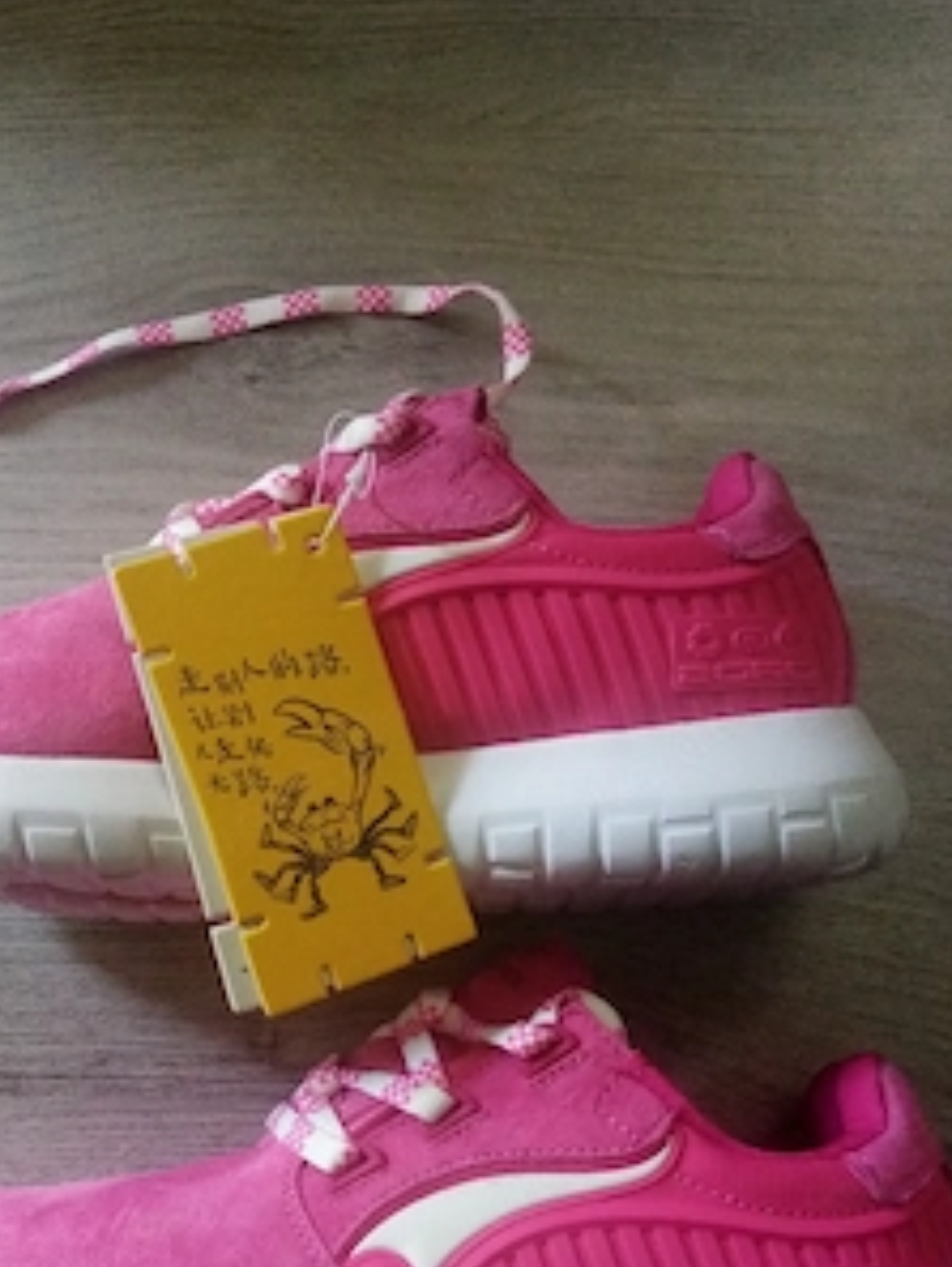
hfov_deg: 40.5
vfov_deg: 51.7
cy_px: 840
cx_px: 380
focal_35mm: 35
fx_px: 1282
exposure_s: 1/25
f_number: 1.8
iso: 531
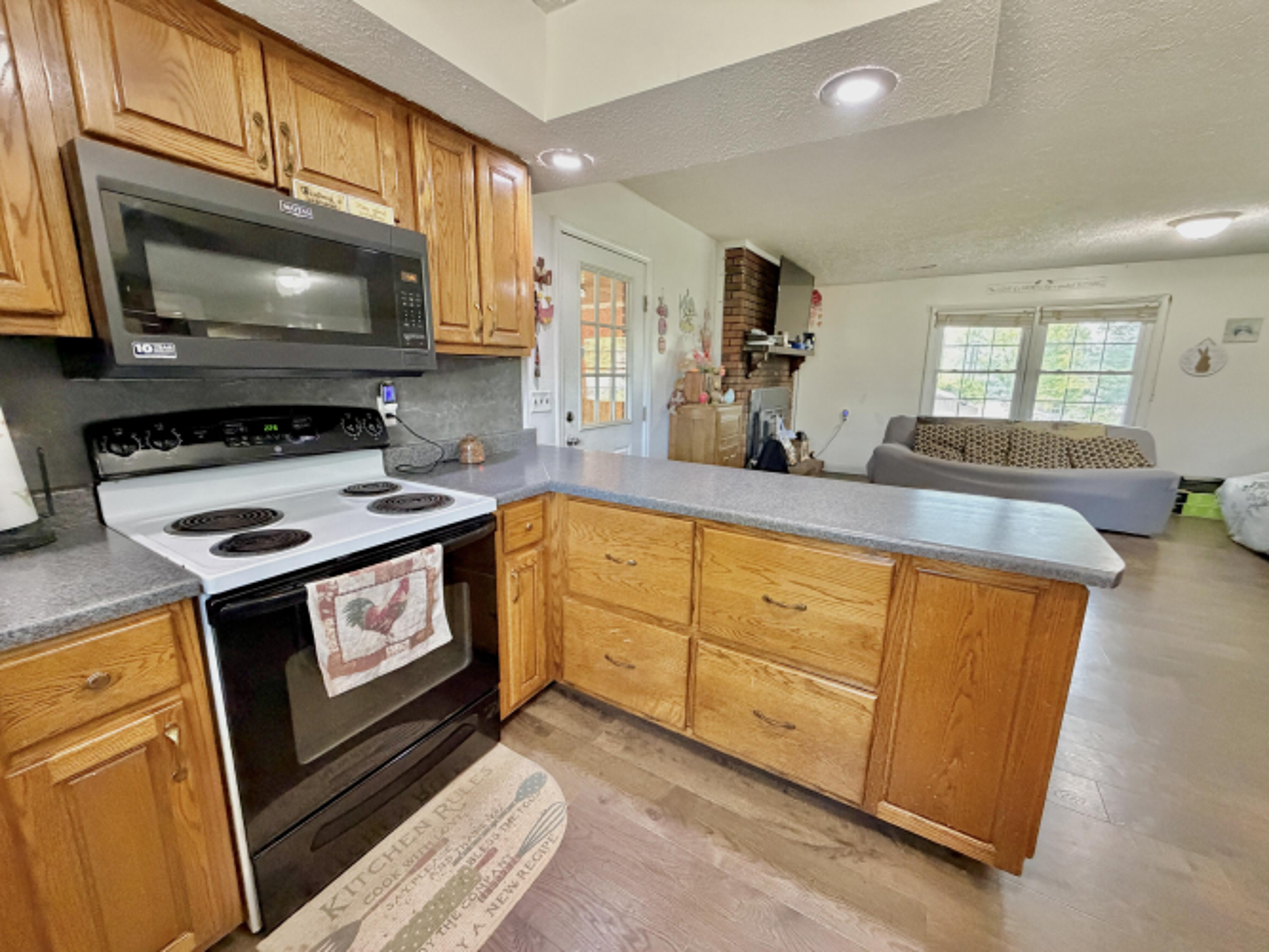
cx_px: 634
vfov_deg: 85.7
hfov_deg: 102.1
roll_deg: -0.2
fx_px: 513
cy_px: 476
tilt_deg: -11.7
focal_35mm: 14
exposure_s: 1/60
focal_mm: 2.22
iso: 800
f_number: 2.2
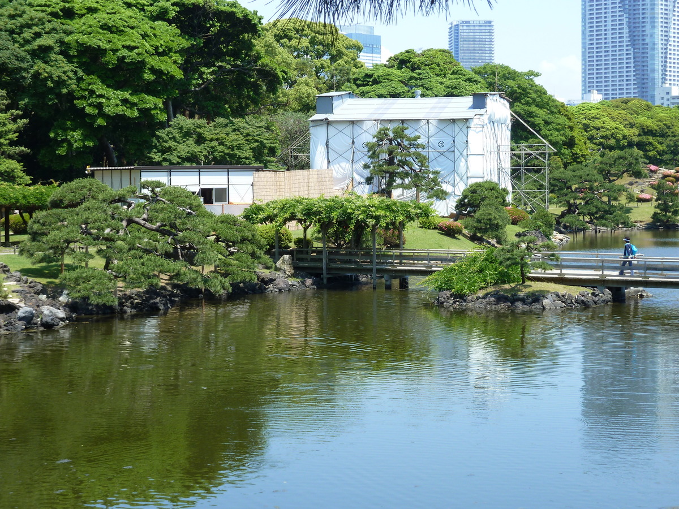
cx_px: 340
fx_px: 1412
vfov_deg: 20.4
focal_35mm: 72
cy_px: 254
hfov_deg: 27.0
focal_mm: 11.9
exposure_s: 1/250
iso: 80
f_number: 4.1
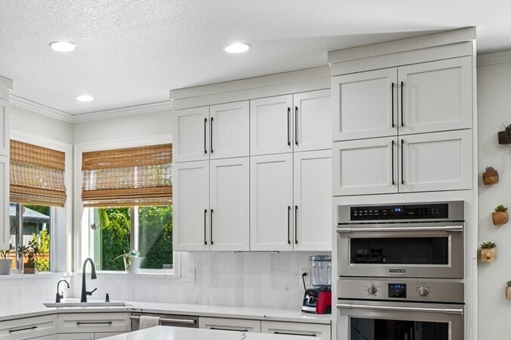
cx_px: 110
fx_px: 567
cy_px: 253
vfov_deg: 32.8
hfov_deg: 46.2
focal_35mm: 40
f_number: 8
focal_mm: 16
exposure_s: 1/25
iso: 400
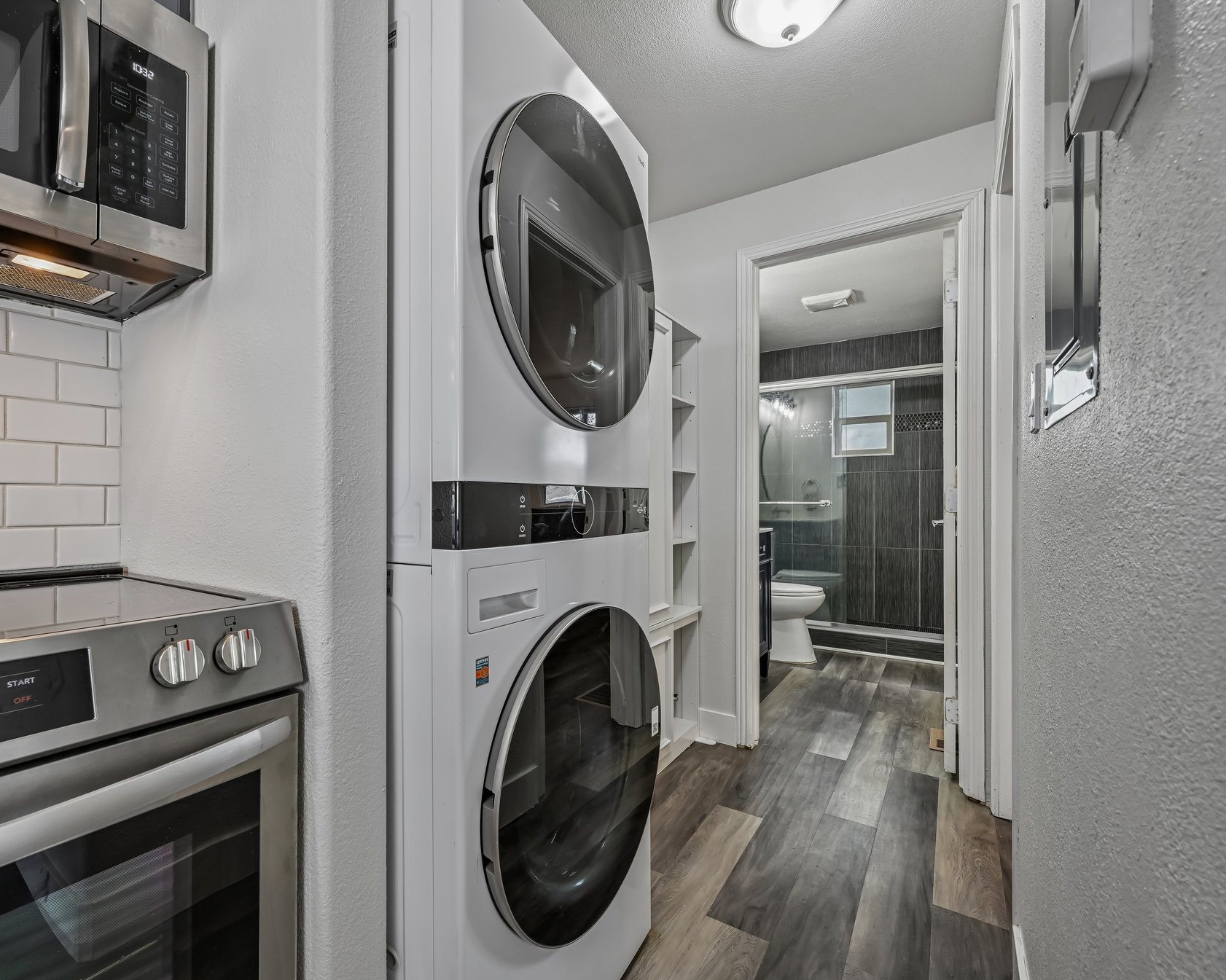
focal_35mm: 16
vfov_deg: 80.4
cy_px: 492
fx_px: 580
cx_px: 520
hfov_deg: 92.4
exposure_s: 1/15
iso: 400
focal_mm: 14
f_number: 10
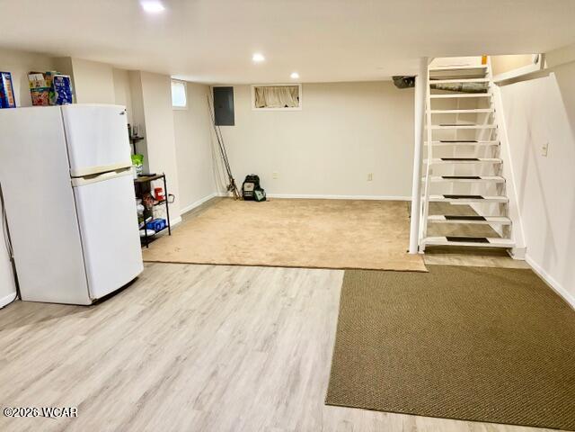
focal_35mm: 26
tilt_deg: -12.8
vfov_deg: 53.1
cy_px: 216
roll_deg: +1.2
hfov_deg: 67.3
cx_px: 288
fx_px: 432
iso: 320
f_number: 1.6
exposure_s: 1/60
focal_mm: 5.96
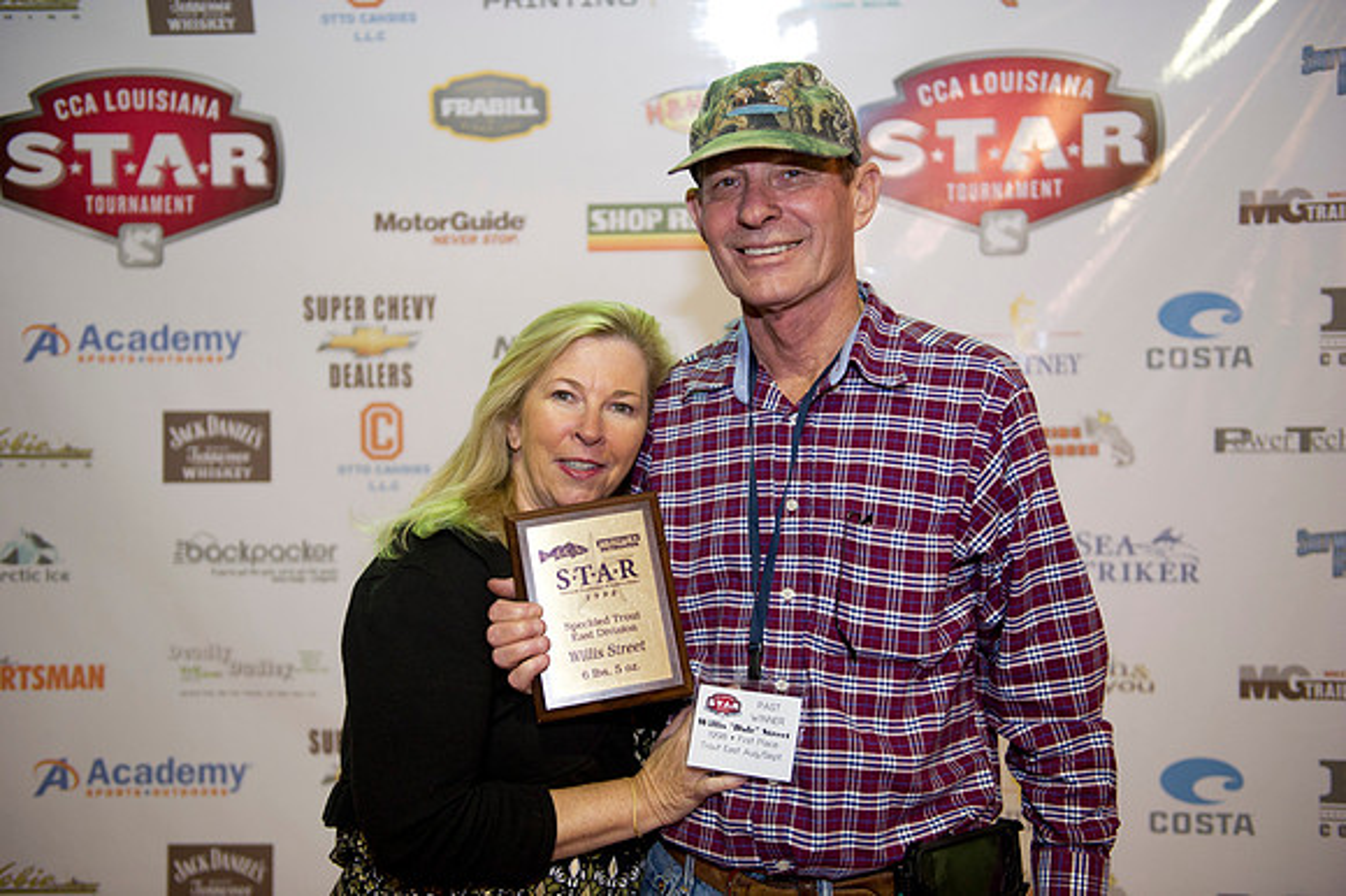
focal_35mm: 40
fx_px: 1495
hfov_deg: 48.5
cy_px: 448
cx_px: 673
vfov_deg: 33.4
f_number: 2.8
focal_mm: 40
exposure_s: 1/100
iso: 1250
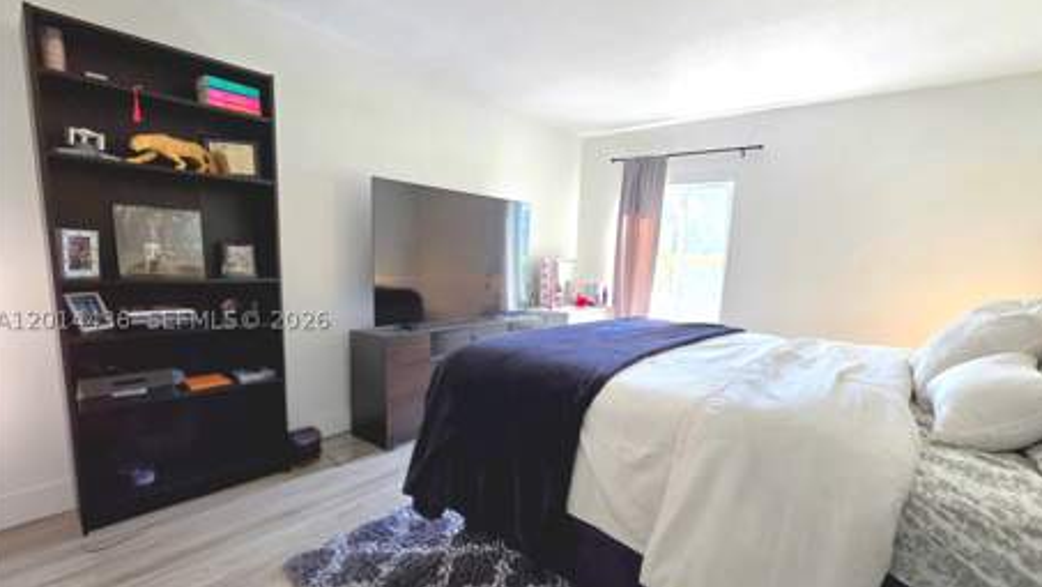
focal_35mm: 15
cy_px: 320
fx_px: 415
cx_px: 541
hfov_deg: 102.9
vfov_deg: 70.4
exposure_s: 1/120
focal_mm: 2.2
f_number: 2.2
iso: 250
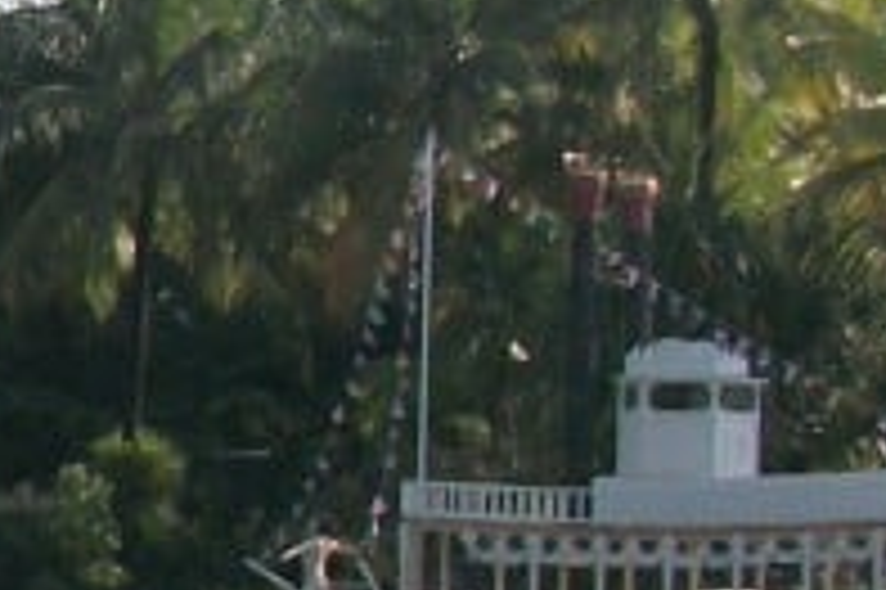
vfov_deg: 6.3
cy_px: 757
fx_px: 5311
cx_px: -1642
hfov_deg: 8.3
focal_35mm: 216
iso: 80
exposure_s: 1/160
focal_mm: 5.7
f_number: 8.8
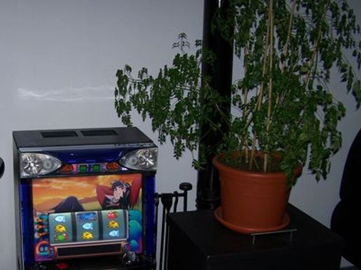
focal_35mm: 57
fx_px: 594
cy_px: 159
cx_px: 113
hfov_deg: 33.4
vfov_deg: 25.6
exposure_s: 1/60
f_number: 2.8
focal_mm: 6.3
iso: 80
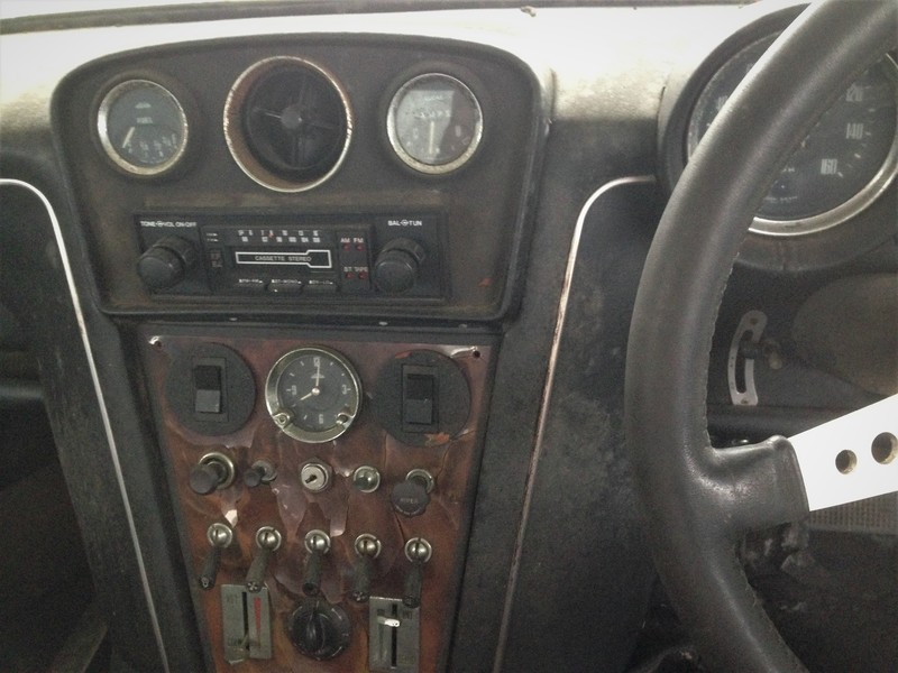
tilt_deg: -27.1
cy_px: 336
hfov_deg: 55.4
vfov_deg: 42.9
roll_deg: +3.5
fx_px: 856
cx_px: 449
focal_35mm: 33
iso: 320
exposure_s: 1/20
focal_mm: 4.12
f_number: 2.4
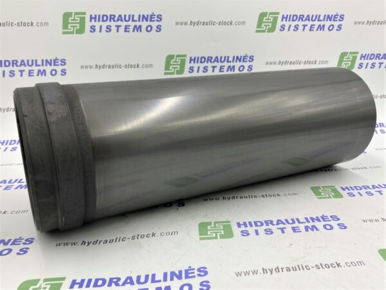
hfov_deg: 67.3
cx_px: 193
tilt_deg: -22.0
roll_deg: -1.7
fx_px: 290
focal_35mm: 26
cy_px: 145
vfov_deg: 53.1
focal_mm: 4.25
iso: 32
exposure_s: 1/467
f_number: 1.8
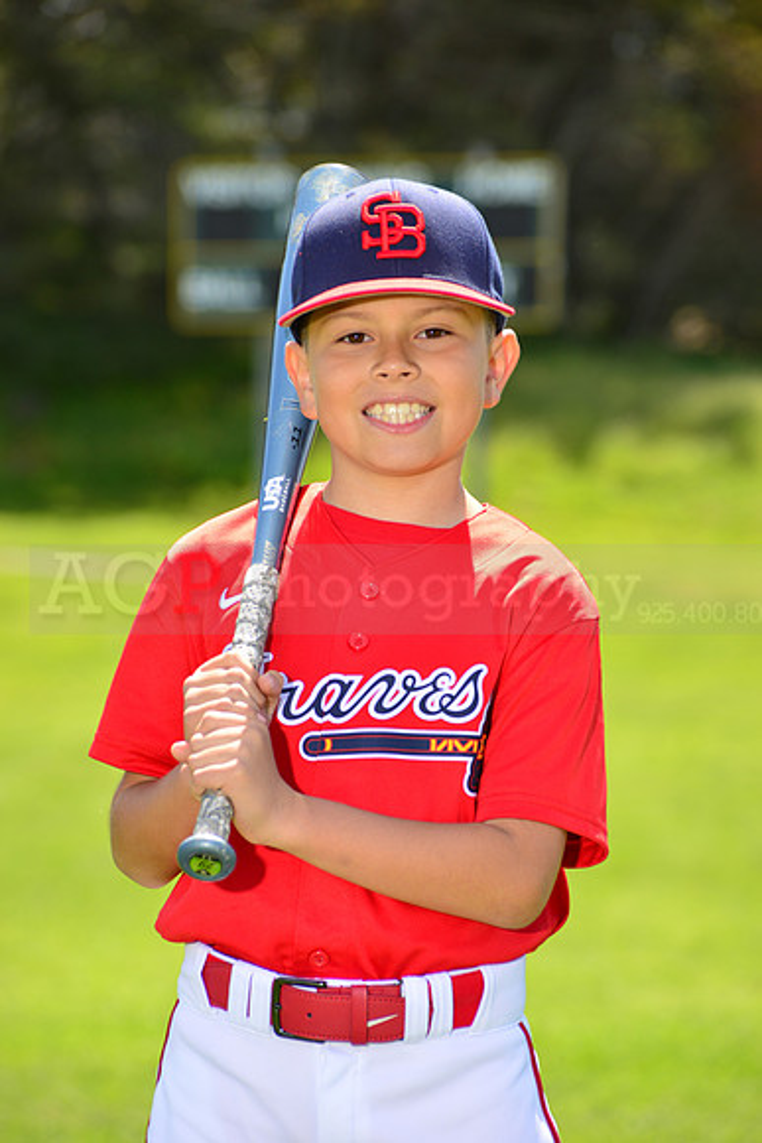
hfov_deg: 6.9
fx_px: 6346
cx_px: 381
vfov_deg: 10.3
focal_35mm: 200
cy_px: 572
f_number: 8
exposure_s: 1/250
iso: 200
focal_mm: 200
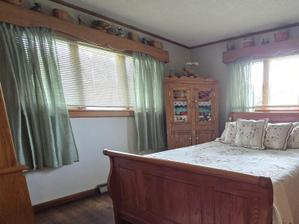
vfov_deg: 59.4
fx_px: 190
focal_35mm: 22
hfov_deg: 70.7
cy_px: 153
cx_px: 228
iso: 320
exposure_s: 1/60
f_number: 2.2
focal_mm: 2.2
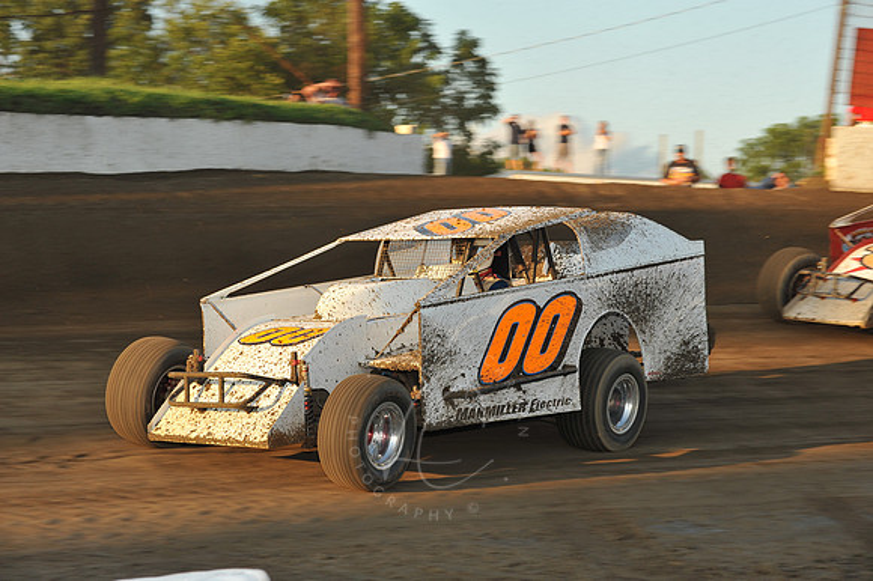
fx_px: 2714
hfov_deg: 18.3
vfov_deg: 12.2
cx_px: 436
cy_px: 290
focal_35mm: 112
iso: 400
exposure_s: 1/320
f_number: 8
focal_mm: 112
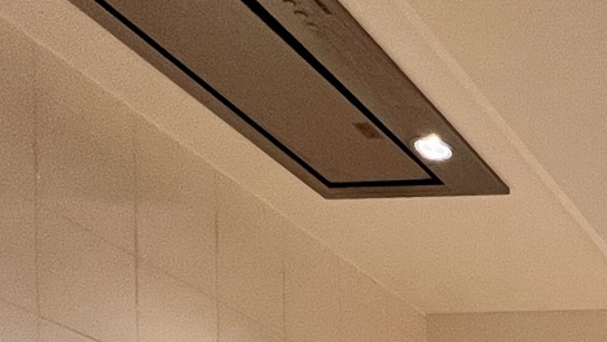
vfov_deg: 15.5
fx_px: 934
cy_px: 727
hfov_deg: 24.6
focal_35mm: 58
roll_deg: +0.8
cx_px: 978
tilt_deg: -0.9
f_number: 1.8
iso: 160
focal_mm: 1.57
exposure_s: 1/100
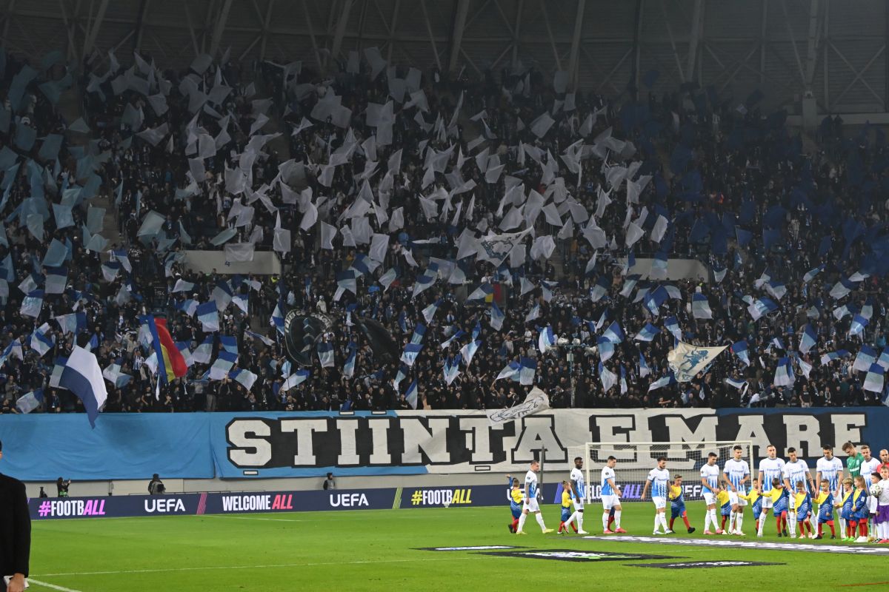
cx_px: 444
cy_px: 296
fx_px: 1728
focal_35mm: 70
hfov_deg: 28.8
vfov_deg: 19.5
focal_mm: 70
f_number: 5.6
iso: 4000
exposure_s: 1/1000
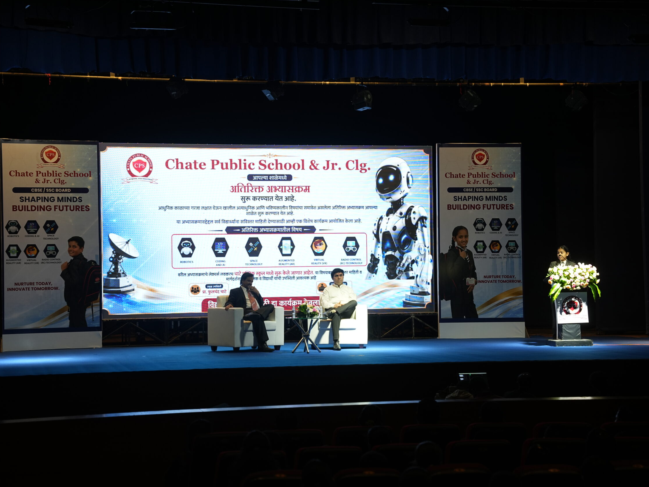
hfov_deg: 28.9
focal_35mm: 67
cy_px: 246
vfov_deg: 21.9
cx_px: 293
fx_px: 1258
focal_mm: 61.1
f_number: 4
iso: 500
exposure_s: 1/100
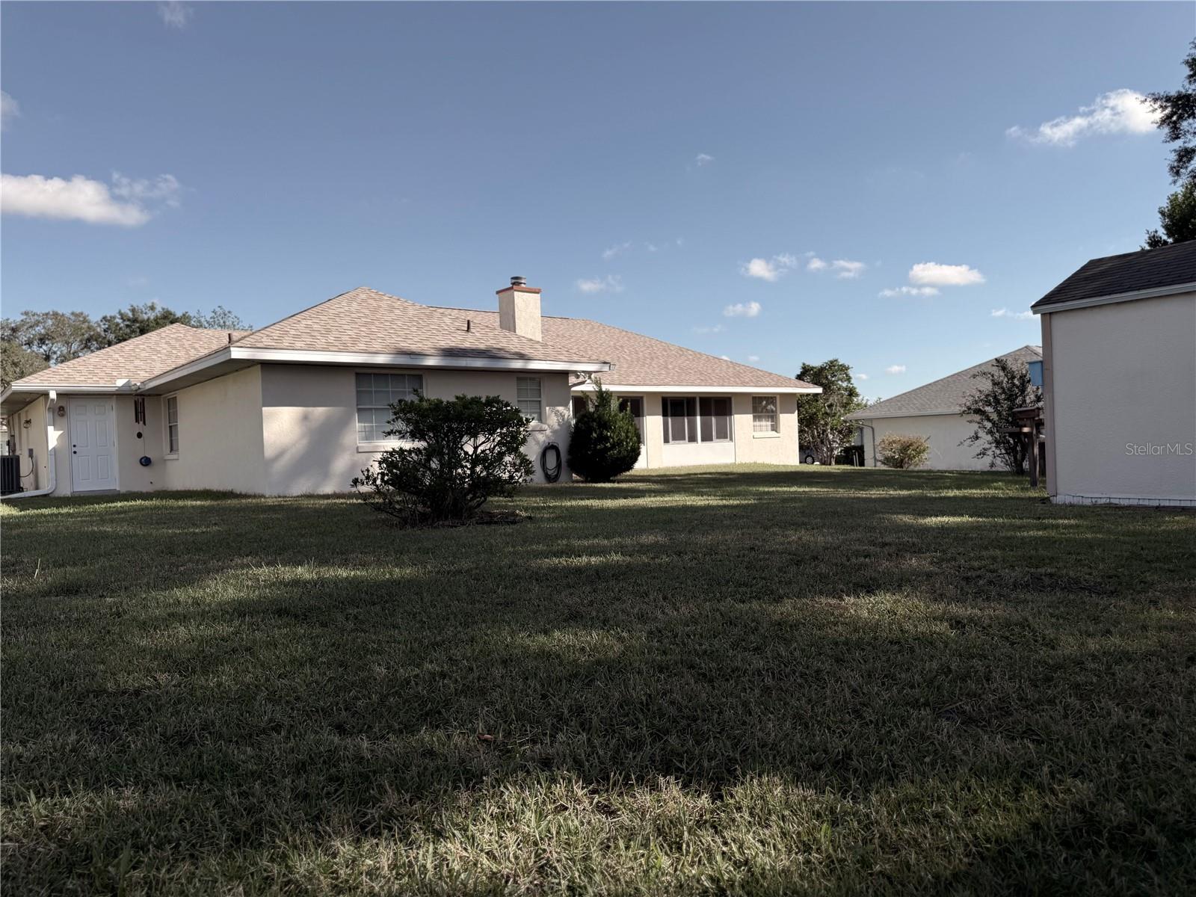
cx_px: 598
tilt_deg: +0.0
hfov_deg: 71.6
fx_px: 829
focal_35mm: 24
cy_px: 448
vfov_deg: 56.8
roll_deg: +2.4
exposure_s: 1/3953
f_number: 1.78
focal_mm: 6.76
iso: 80
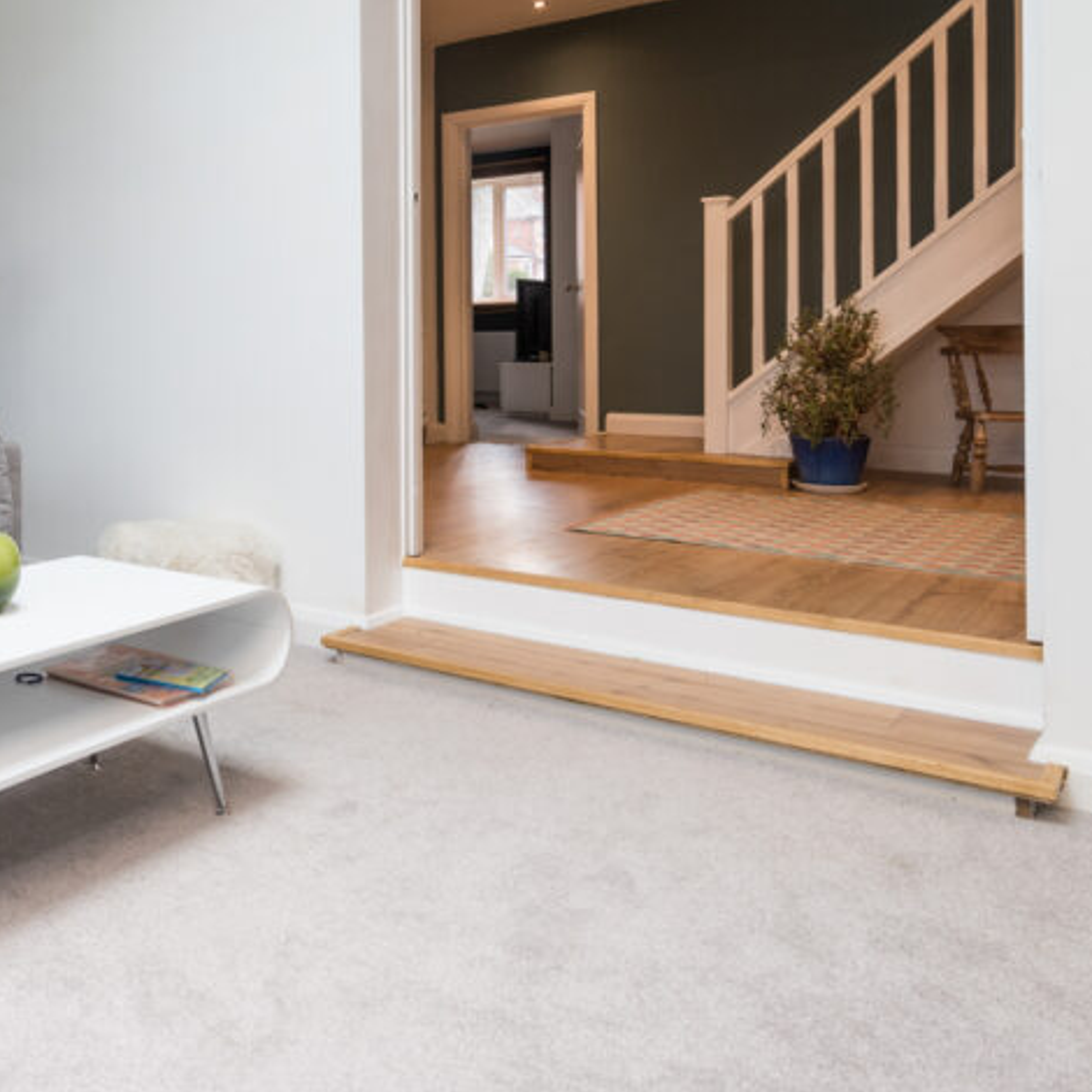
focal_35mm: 32
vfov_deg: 49.9
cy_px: 339
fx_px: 1142
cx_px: 49
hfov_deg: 44.9
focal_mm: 17
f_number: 9
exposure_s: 1/13
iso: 400
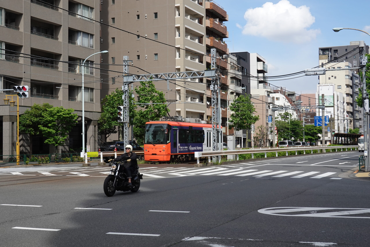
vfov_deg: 25.1
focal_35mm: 54
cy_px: 124
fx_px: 555
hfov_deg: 36.9
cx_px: 185
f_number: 5.6
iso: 125
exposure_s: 1/400
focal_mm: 19.84
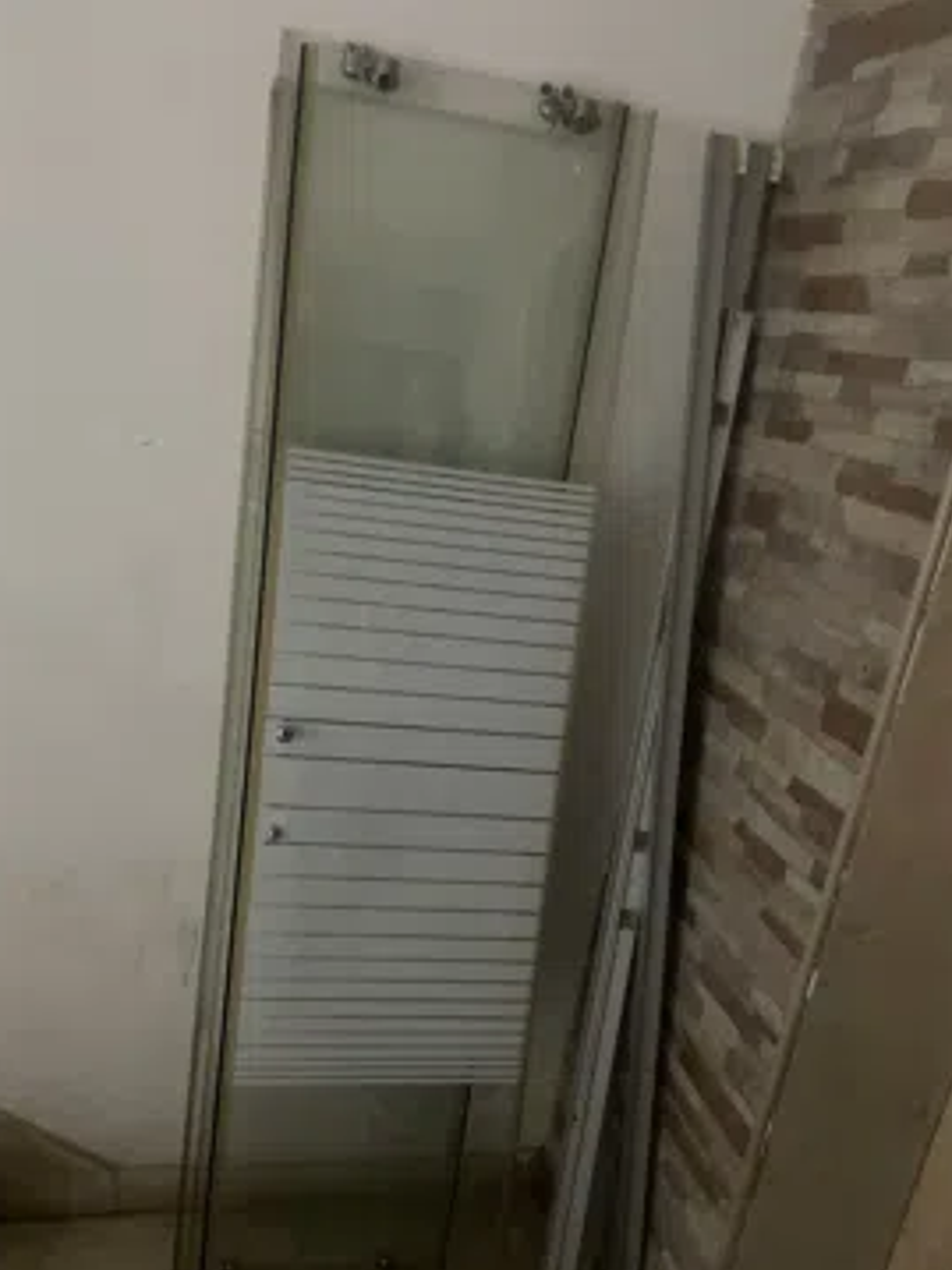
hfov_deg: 48.2
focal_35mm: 29
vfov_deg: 61.5
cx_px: 453
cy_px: 704
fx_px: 1064
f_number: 1.6
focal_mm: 4.2
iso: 1000
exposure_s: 1/30
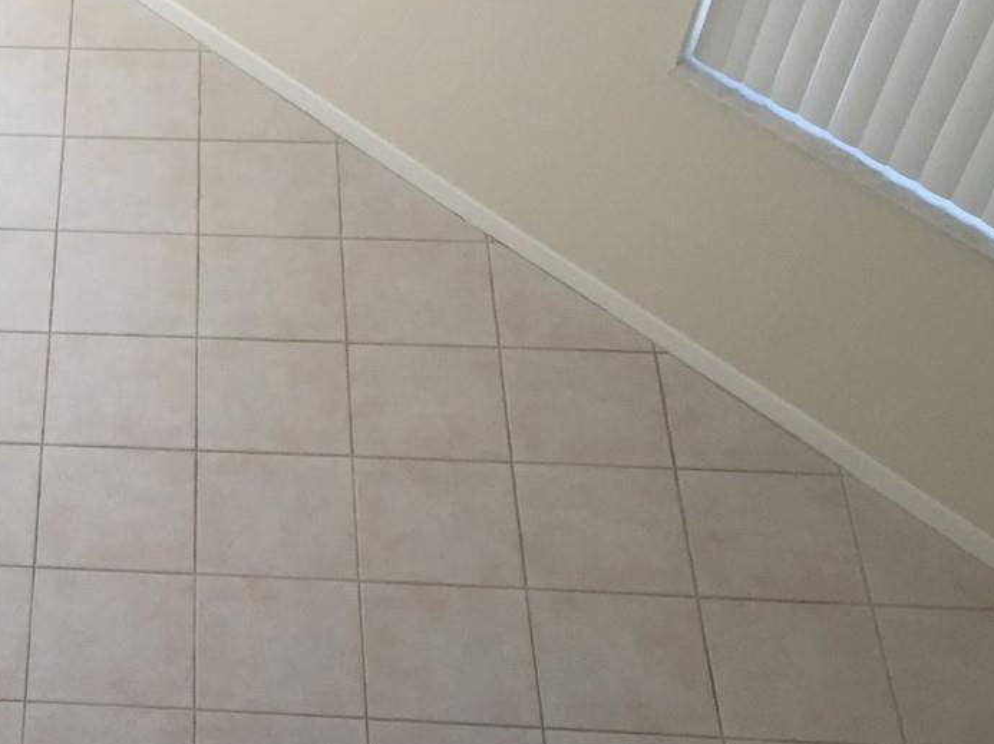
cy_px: 593
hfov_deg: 26.8
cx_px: -79
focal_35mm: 67
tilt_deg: -54.6
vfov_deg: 21.6
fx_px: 1923
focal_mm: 4.15
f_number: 2.2
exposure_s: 1/120
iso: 50
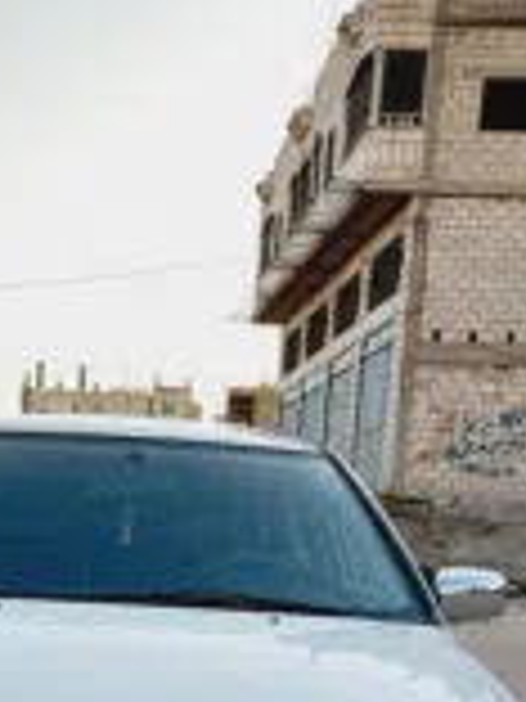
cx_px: 121
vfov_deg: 28.0
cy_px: 742
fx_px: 1297
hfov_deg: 22.7
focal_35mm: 64
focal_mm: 4.6
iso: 20
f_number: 2
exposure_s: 1/125
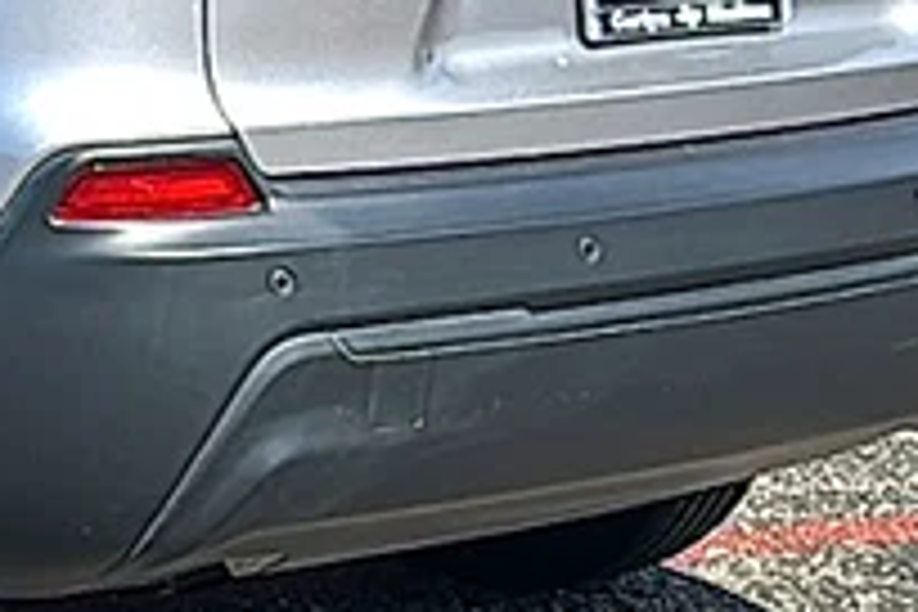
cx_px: -306
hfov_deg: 14.8
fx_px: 3366
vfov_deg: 10.3
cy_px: -29
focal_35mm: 132
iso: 80
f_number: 1.78
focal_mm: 6.86
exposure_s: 1/4219
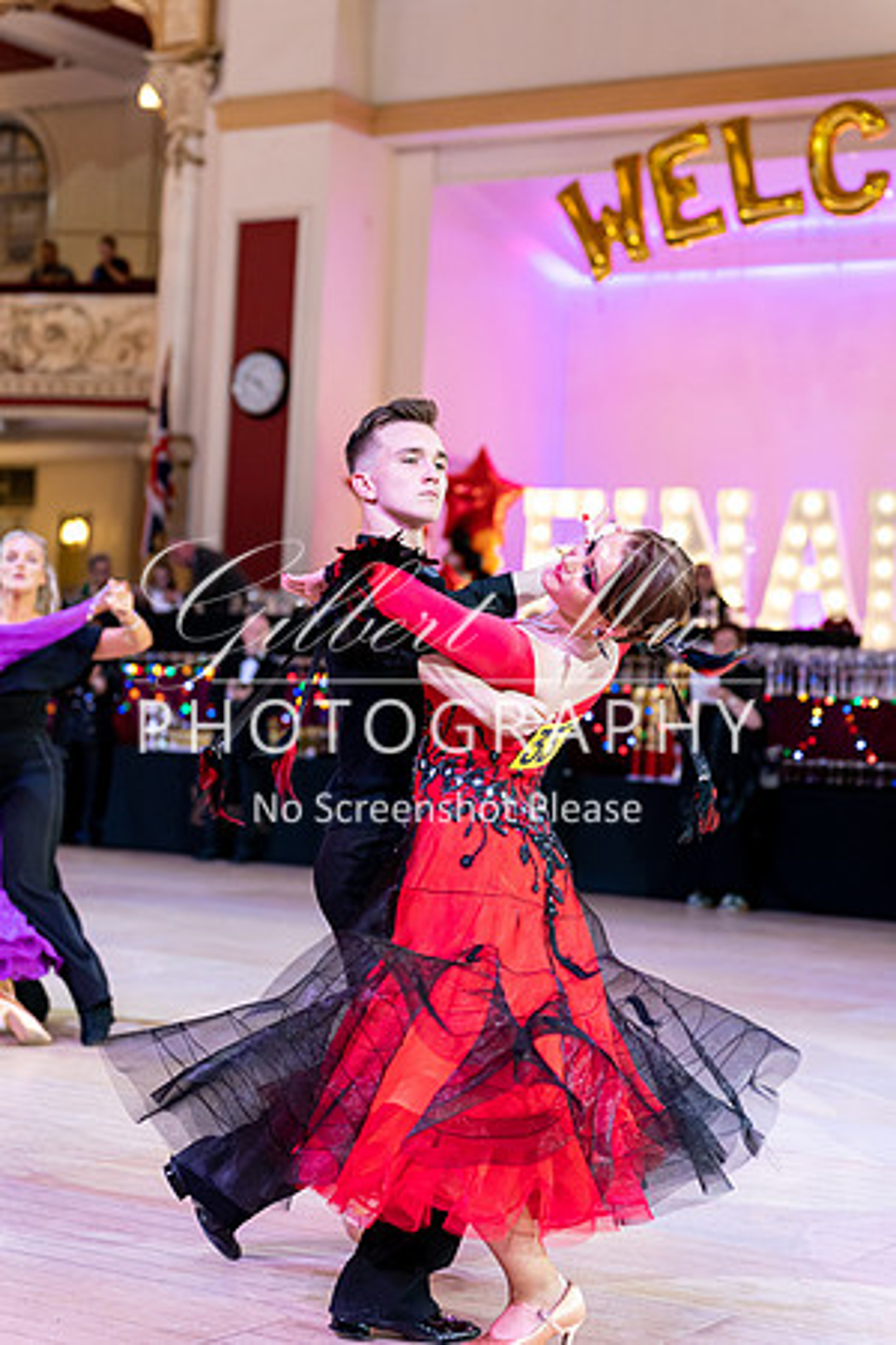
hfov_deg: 20.9
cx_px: 448
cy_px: 672
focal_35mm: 65
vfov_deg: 31.0
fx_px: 2426
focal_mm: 65
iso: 3200
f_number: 2.8
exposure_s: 1/400
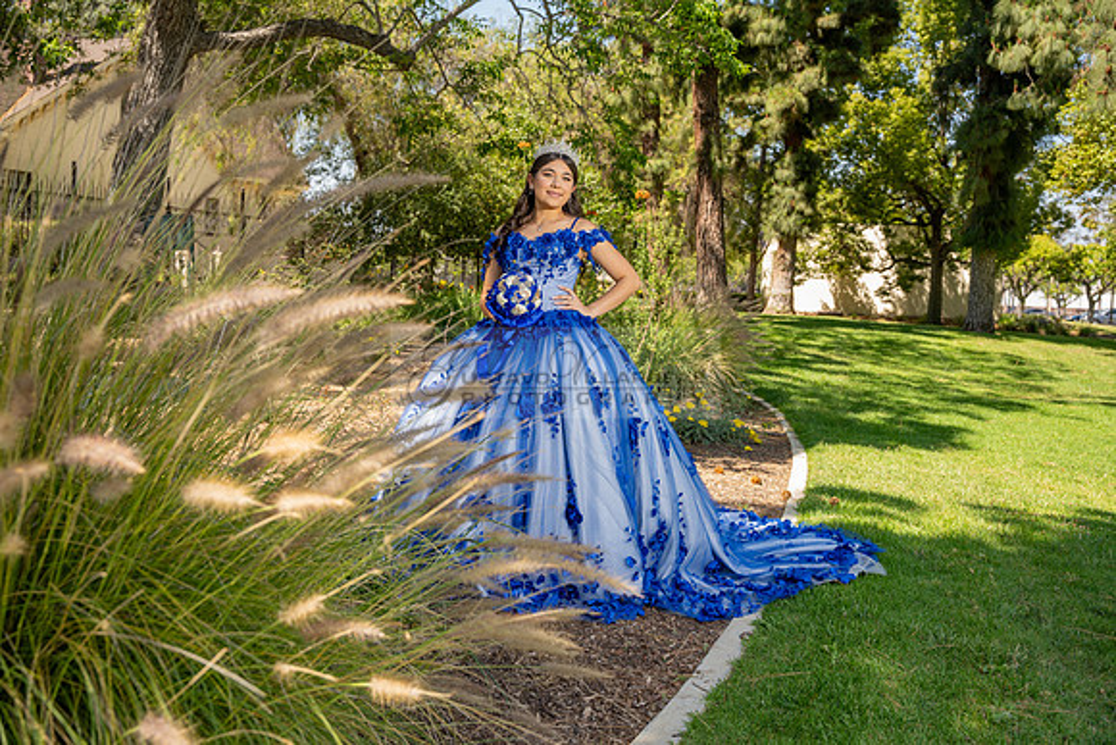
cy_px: 372
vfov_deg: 35.3
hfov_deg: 51.0
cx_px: 558
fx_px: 1169
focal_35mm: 38
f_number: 4.5
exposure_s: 1/200
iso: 125
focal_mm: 37.7
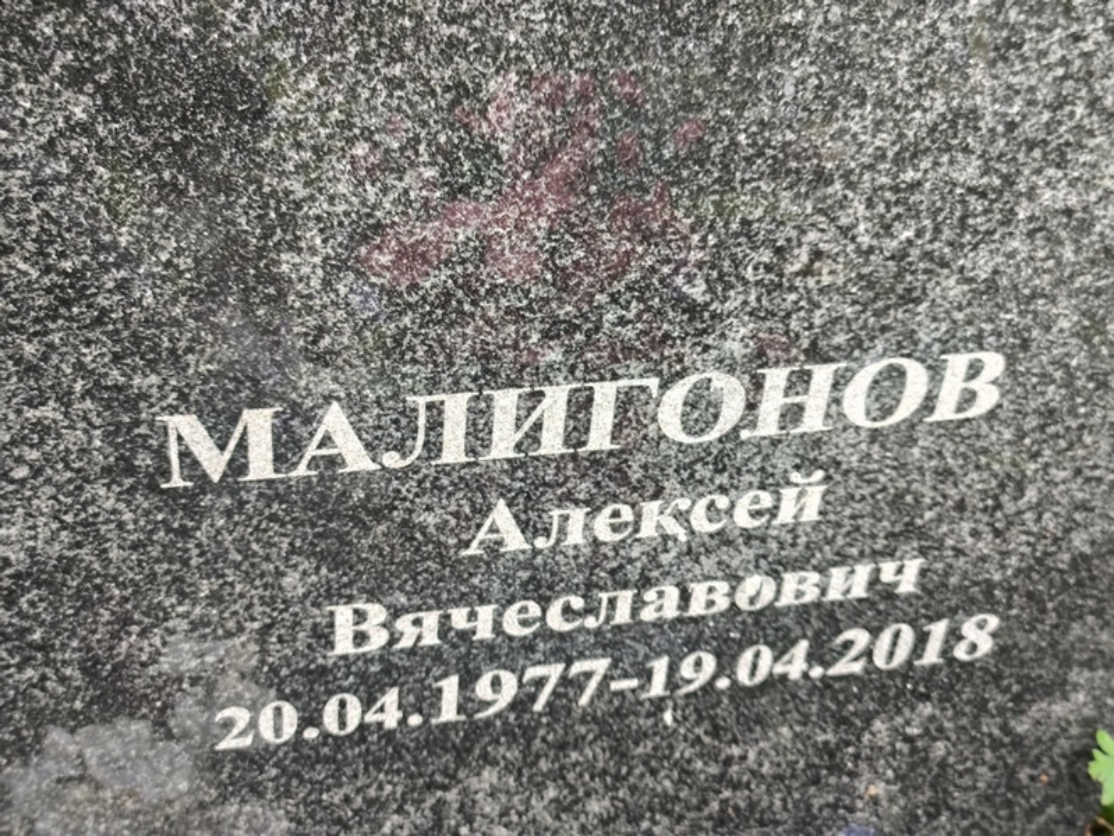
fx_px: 1610
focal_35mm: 50
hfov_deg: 38.2
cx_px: 557
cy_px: 418
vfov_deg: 29.1
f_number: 1.7
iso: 125
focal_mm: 4.71
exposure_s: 1/60
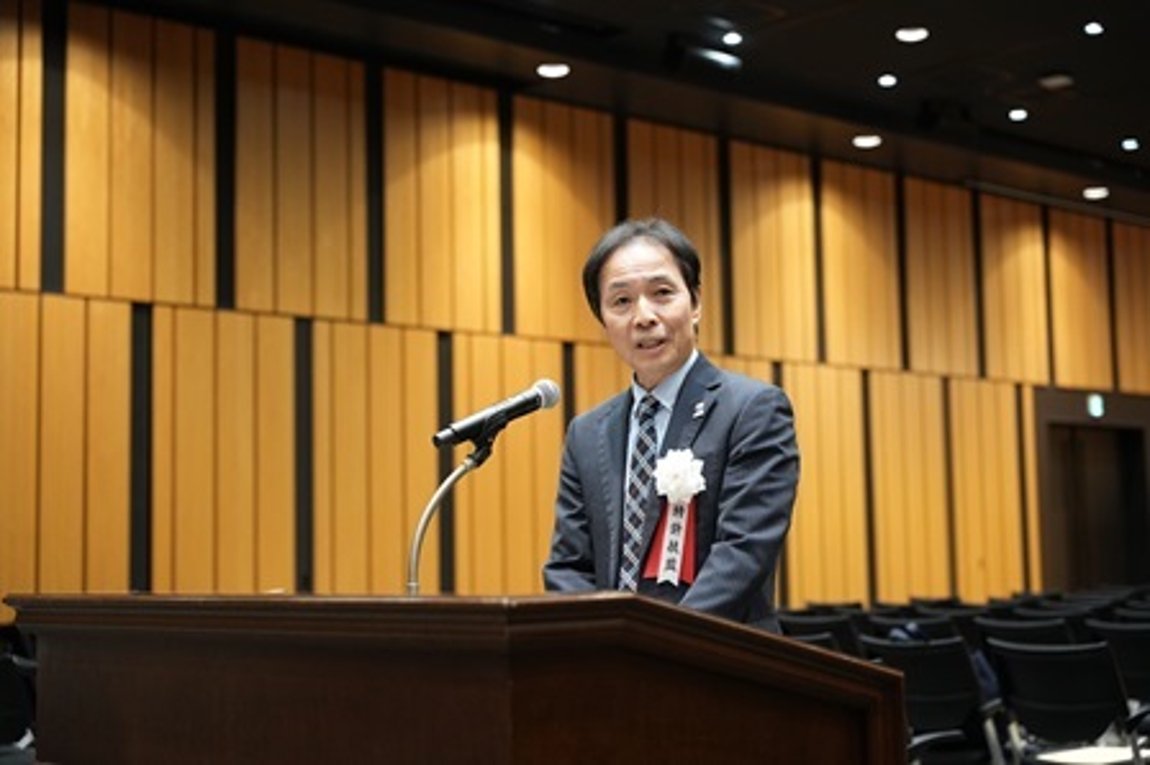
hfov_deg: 36.0
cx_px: 575
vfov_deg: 24.4
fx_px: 1768
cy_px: 382
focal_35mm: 55
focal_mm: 55.4
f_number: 2.8
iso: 3200
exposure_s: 1/250
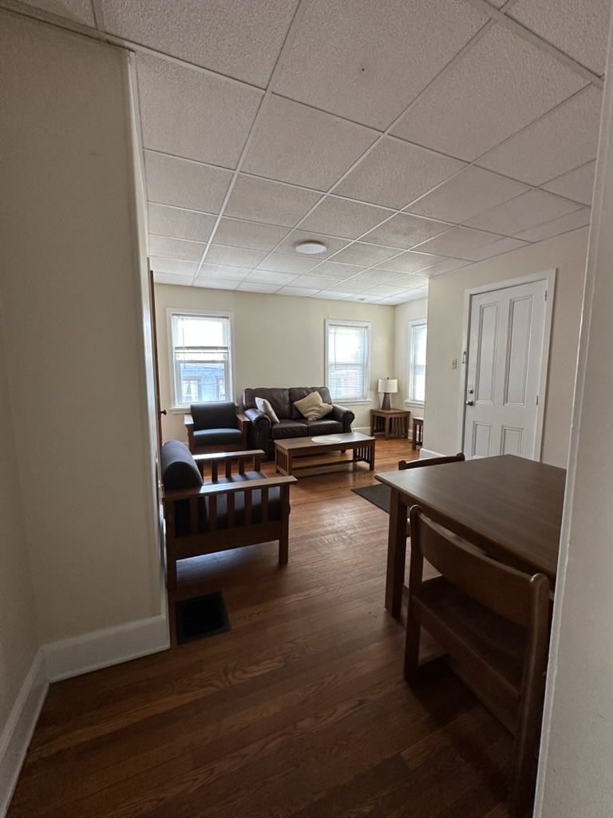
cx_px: 306
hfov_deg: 85.7
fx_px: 331
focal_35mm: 14
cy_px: 409
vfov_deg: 102.1
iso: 250
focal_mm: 2.22
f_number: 2.2
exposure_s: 1/120
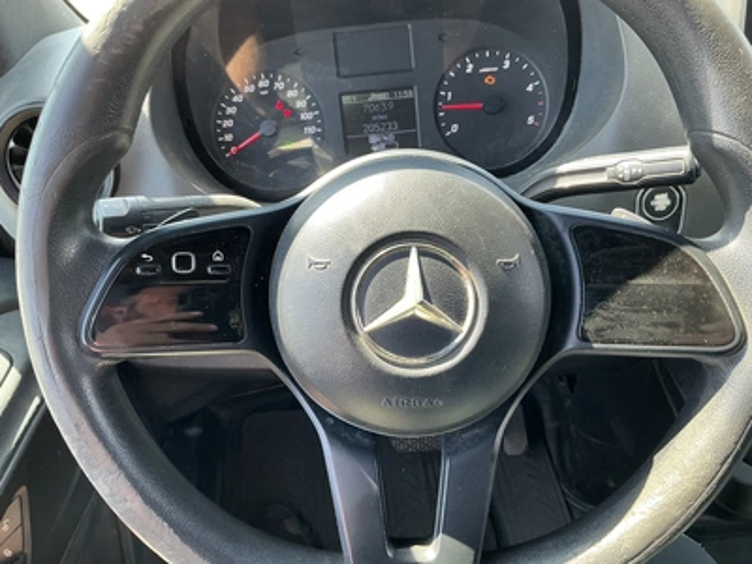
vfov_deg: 49.7
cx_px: 376
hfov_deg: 63.4
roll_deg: +6.8
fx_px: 608
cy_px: 282
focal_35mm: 28
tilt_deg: -35.0
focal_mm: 3
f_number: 1.8
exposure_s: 1/120
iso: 64
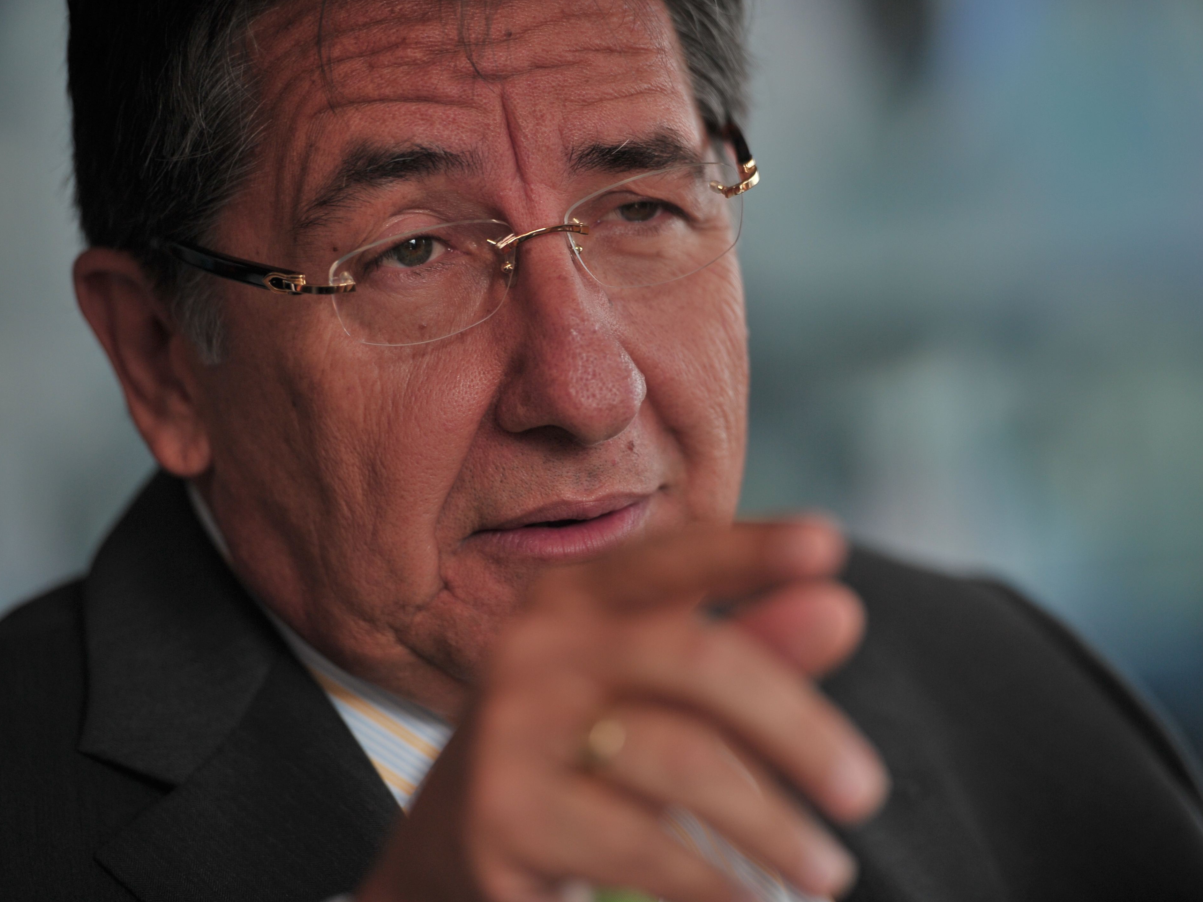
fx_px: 7542
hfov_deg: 9.1
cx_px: 652
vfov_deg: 6.8
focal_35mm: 217
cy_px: 451
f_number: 2.8
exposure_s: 1/640
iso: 320
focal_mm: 200
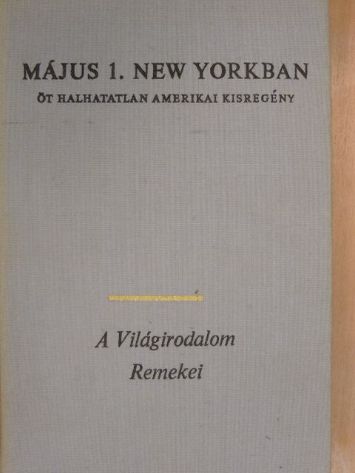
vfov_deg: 34.9
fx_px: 752
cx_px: 178
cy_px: 236
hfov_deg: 26.6
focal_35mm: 55
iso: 1100
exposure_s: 1/125
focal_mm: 9.8
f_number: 3.7
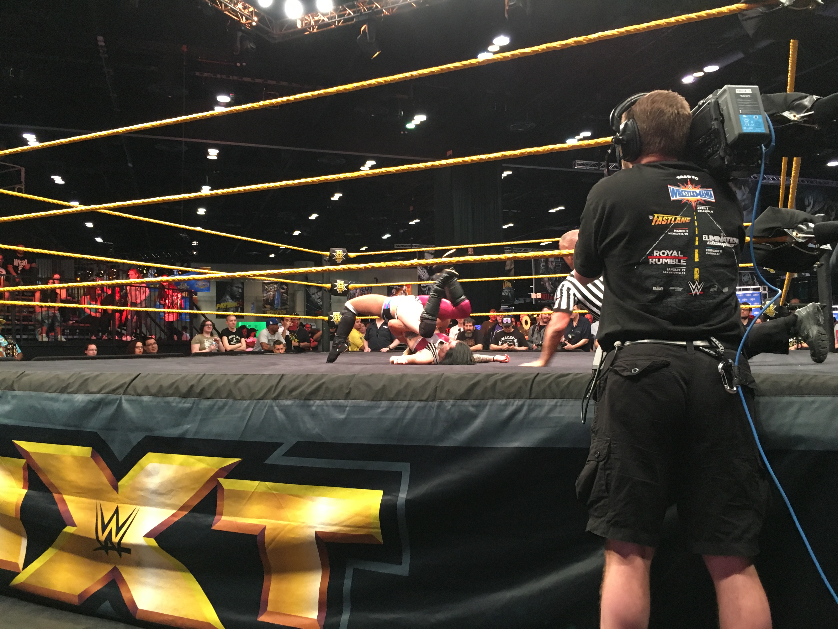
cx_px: 419
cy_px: 314
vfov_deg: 48.2
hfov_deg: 61.7
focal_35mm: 29
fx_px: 702
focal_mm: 4.15
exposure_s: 1/30
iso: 160
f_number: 2.2
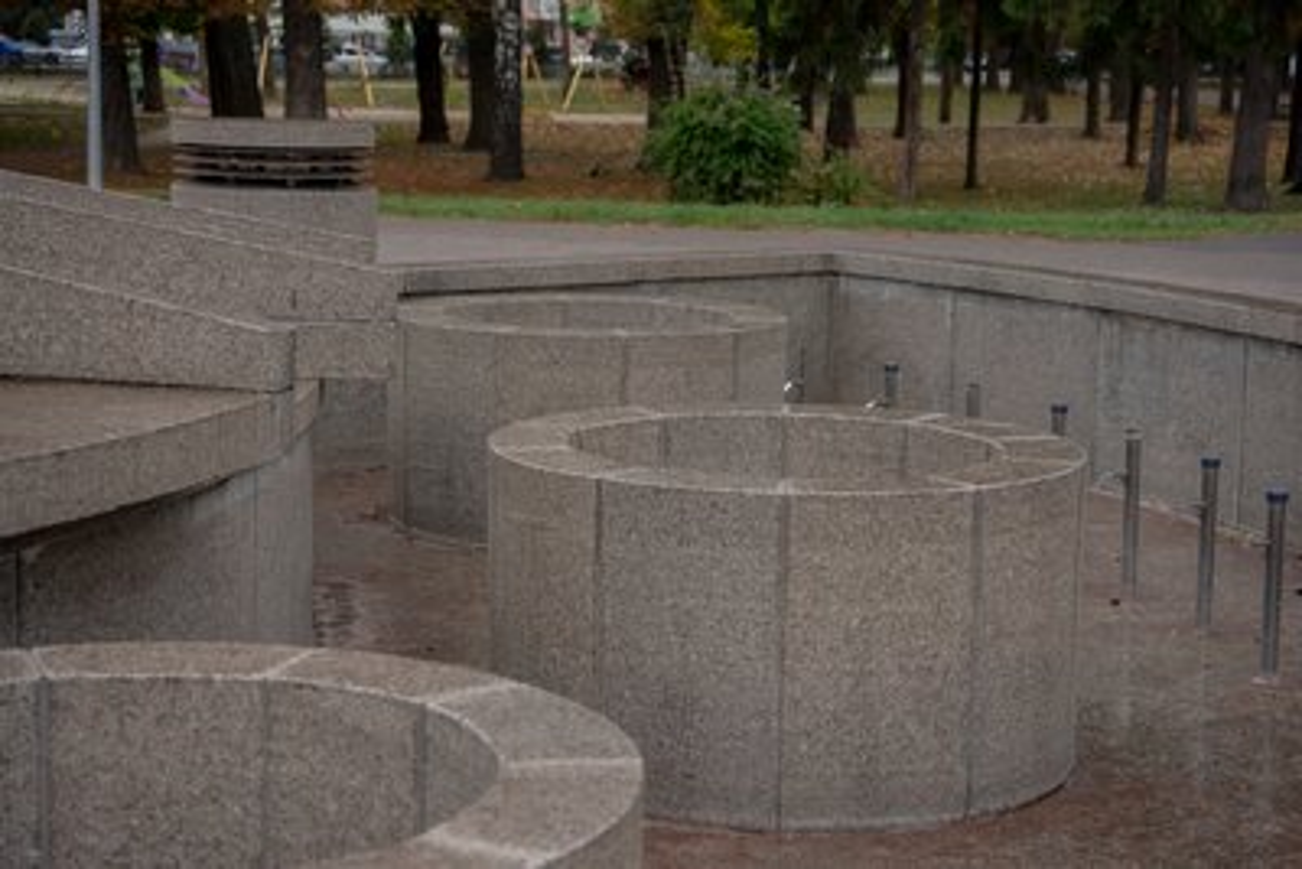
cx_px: 651
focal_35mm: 70
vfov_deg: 19.5
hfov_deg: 28.8
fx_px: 2532
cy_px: 434
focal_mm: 70
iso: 640
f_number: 5.6
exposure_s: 1/1000
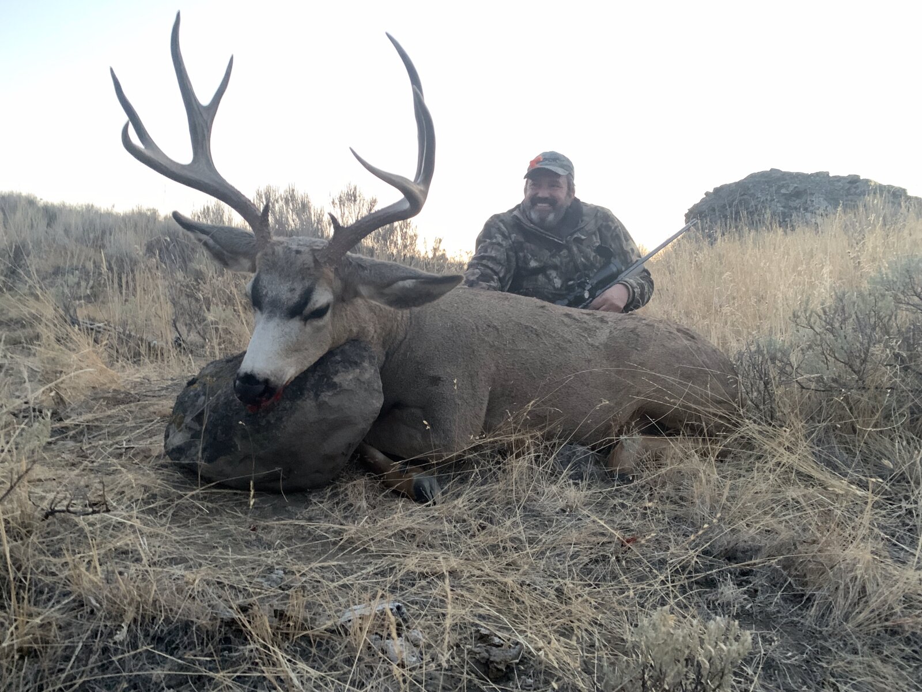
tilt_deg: +1.9
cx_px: 461
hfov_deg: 67.3
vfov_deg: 53.1
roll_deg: +1.1
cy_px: 346
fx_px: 693
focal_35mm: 26
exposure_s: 1/19
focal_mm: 4.25
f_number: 1.8
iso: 800
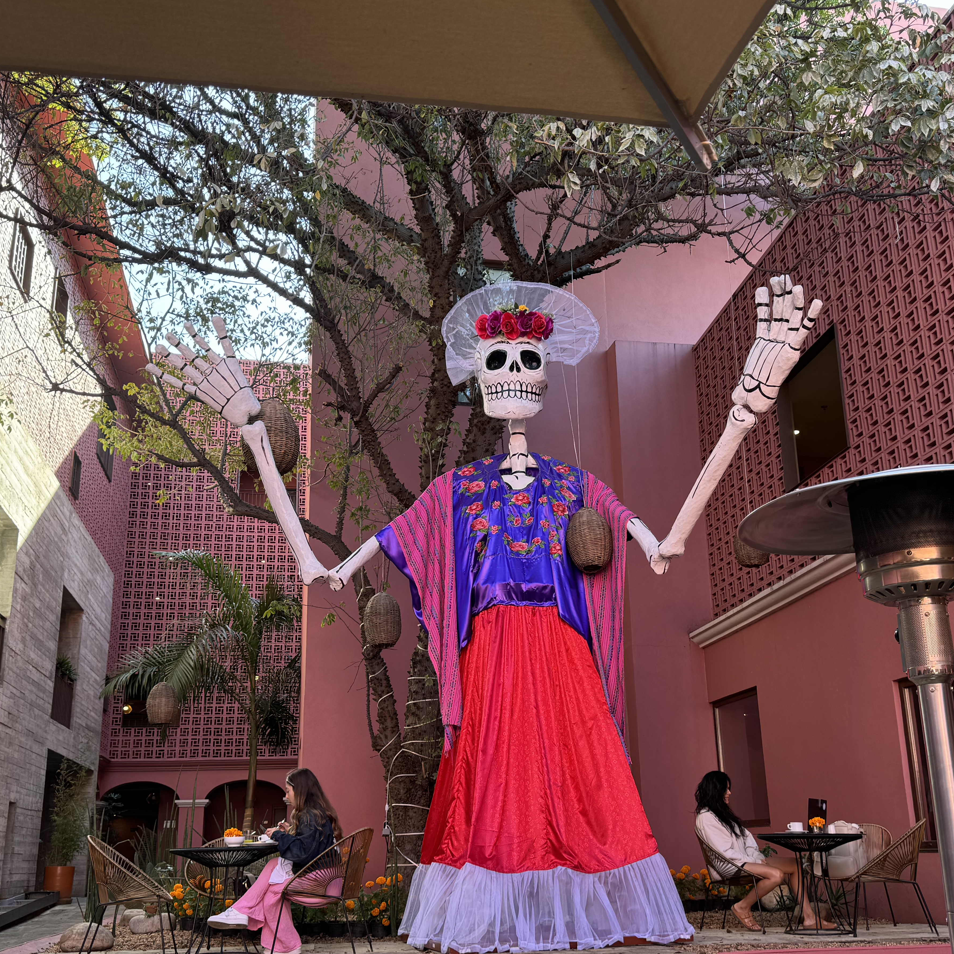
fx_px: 1060
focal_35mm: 34
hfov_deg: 48.4
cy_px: 546
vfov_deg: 48.3
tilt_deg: +15.5
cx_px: 501
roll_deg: +0.8
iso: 64
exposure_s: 1/194
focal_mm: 6.76
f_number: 1.78
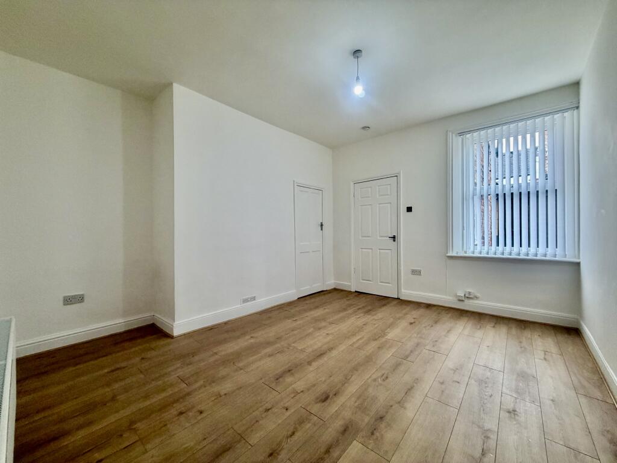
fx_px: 250
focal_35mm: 14
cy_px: 232
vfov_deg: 85.7
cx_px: 308
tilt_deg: -0.3
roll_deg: +0.7
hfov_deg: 102.1
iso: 200
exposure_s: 1/100
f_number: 2.2
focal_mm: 2.22
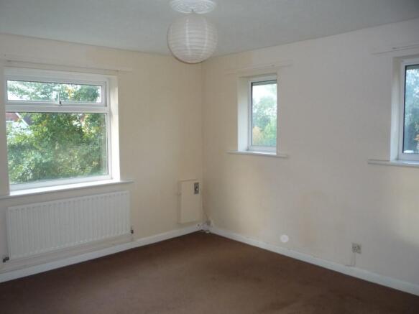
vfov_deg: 46.8
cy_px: 157
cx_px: 210
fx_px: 363
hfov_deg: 60.0
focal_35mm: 30
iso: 160
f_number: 3.3
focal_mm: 5.2
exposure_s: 1/30
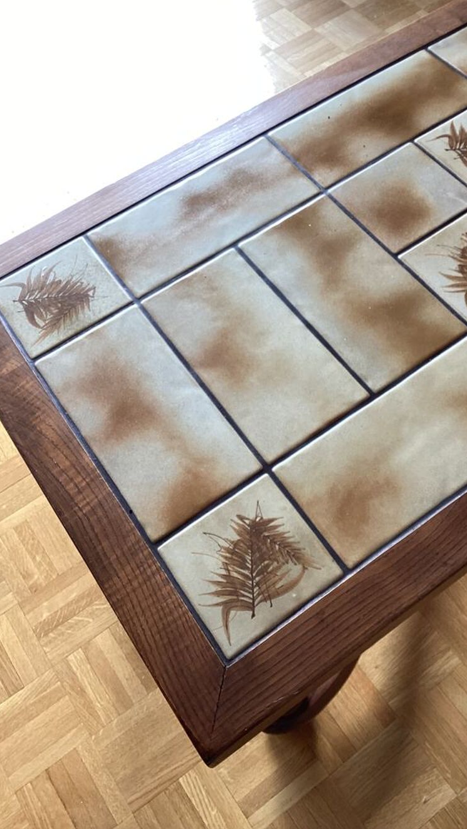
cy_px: 412
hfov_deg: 34.4
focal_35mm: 34
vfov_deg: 58.0
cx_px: 310
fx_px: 748
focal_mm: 3.3
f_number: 2.4
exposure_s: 1/50
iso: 50
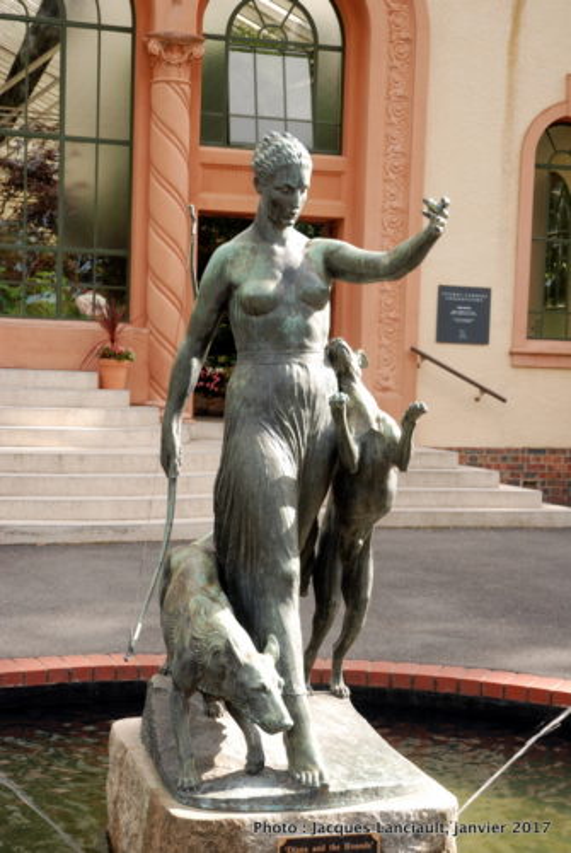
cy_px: 426
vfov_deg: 33.4
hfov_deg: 22.7
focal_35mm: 60
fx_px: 1422
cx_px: 286
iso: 100
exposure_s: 1/100
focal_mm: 40
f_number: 5
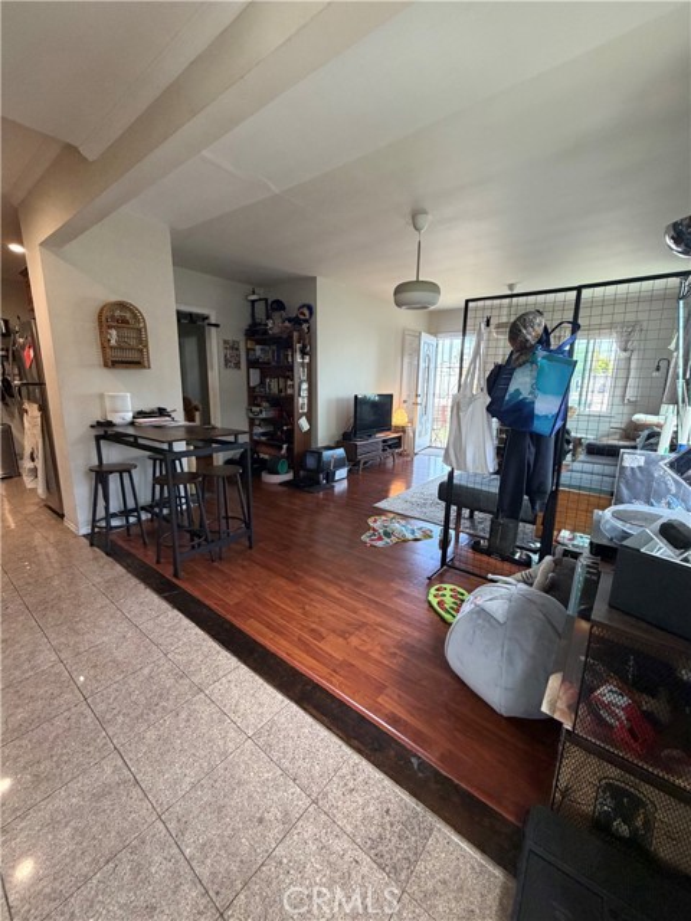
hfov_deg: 85.7
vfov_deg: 102.1
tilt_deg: -11.5
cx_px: 346
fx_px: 373
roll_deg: -0.4
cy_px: 460
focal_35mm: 14
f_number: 2.2
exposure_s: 1/60
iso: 320
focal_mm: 2.22
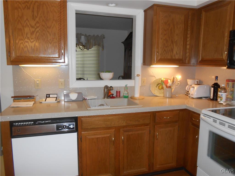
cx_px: 118
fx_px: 177
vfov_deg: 53.1
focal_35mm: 26
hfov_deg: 67.3
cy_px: 88
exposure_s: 1/25
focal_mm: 4.6
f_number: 3.5
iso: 200
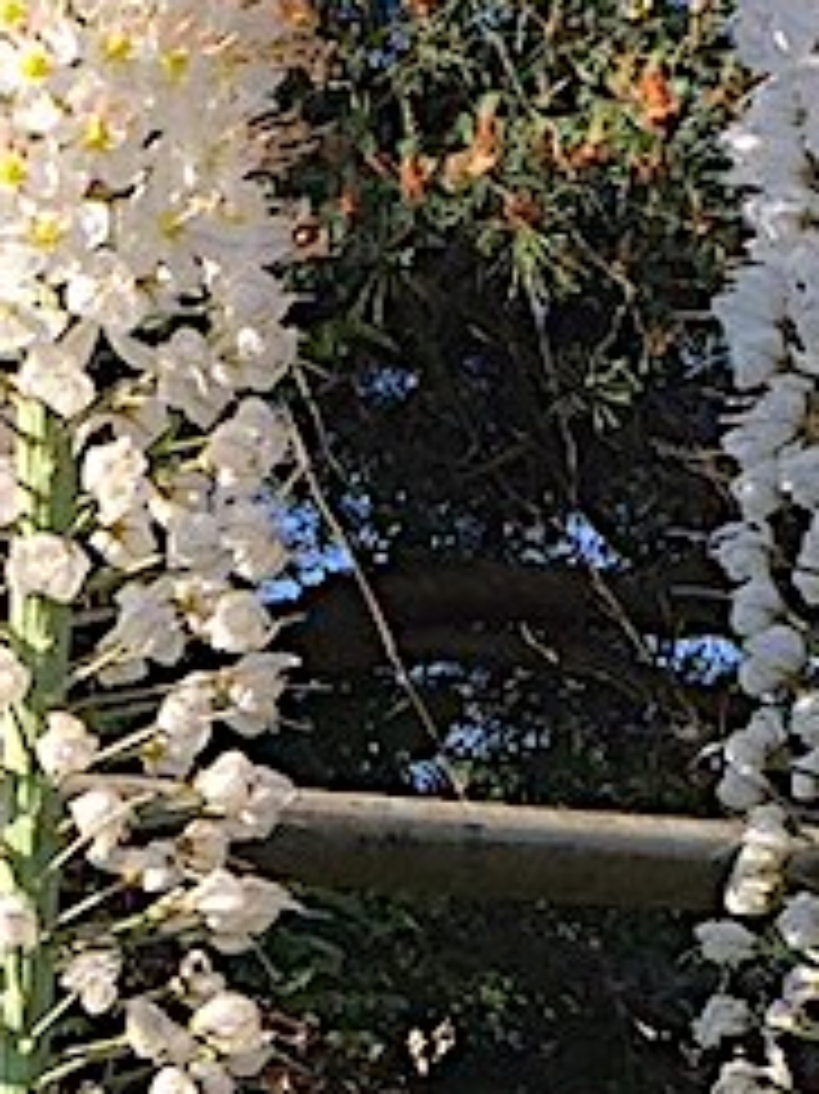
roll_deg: +2.8
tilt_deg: +2.0
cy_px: 1785
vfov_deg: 10.8
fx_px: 5525
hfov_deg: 8.4
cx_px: 81
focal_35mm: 175
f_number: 2.2
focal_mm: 4.15
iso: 32
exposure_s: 1/989
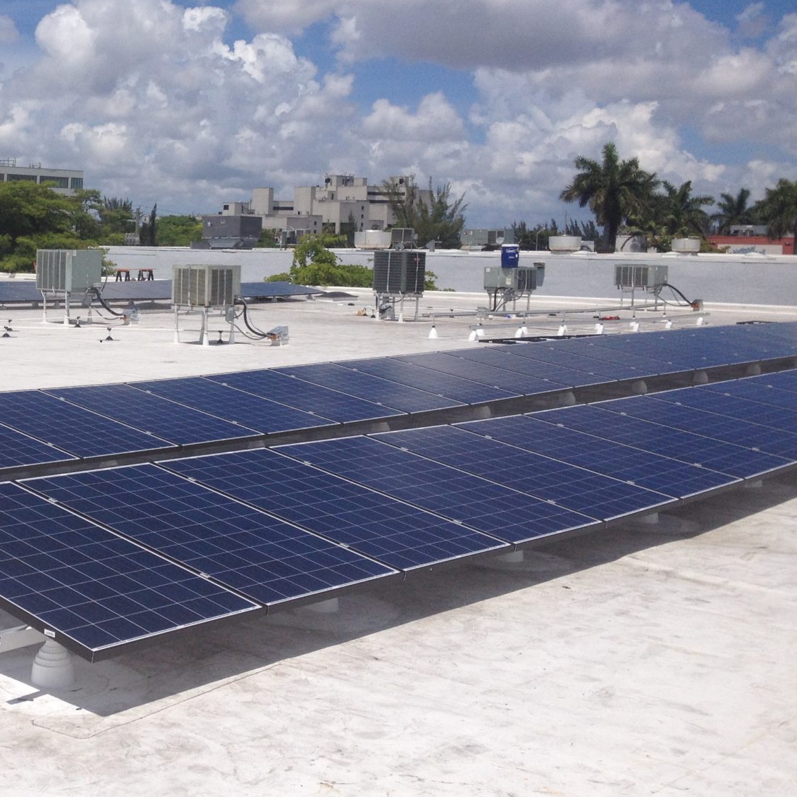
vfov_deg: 30.4
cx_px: 81
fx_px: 1459
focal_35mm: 56
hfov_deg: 29.3
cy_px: 279
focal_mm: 4.28
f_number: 2.4
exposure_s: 1/4608
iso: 50
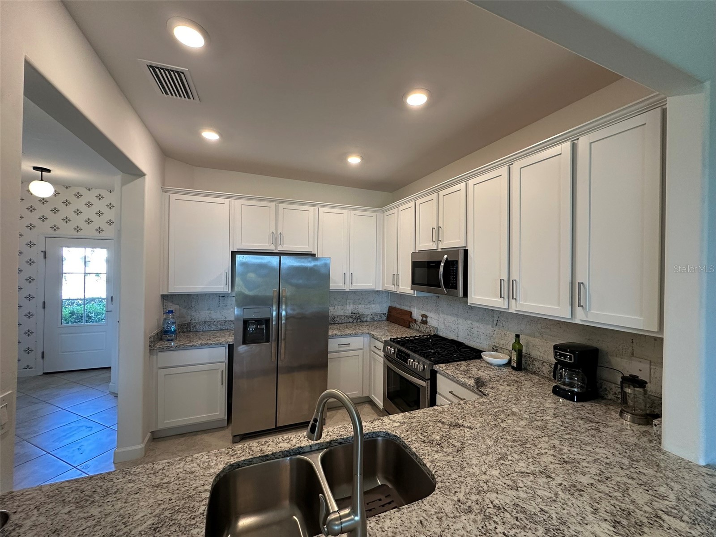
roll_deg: -1.3
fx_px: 290
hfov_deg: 102.1
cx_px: 358
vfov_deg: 85.7
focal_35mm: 14
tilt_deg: +0.2
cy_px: 268
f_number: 2.2
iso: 200
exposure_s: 1/120
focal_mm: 2.22
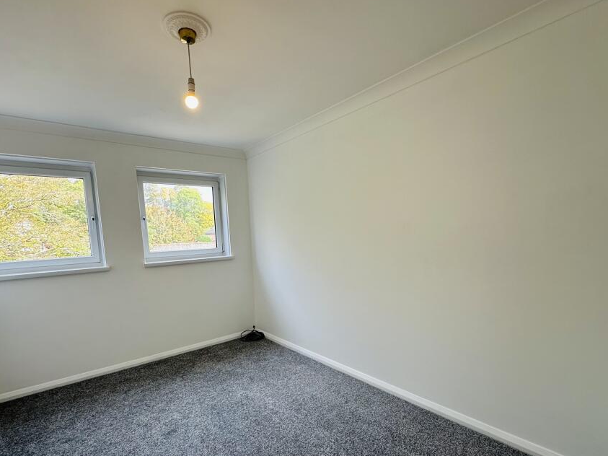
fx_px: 299
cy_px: 269
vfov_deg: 74.1
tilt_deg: -6.6
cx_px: 287
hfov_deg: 90.9
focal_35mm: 17
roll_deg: +2.8
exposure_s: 1/100
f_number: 2.2
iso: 50
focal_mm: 2.22
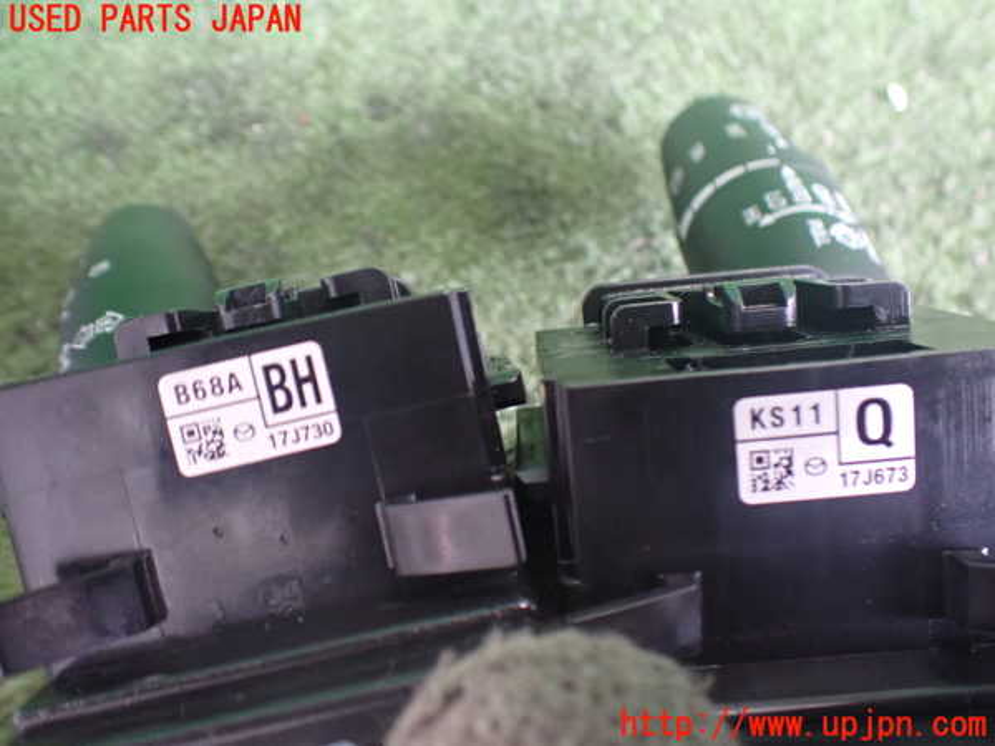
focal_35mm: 30
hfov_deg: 60.0
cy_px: 373
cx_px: 498
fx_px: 862
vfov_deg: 46.8
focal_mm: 5.4
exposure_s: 1/60
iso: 800
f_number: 2.3
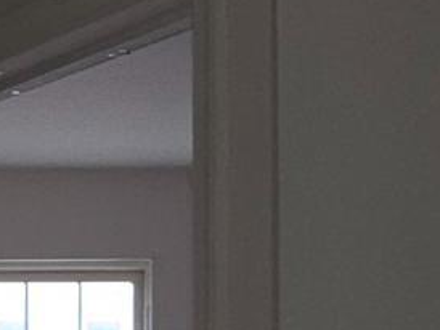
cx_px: -6
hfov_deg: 19.6
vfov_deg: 14.8
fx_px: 1234
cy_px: 389
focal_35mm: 97
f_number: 1.9
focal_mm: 2.2
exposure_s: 1/60.2
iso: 50
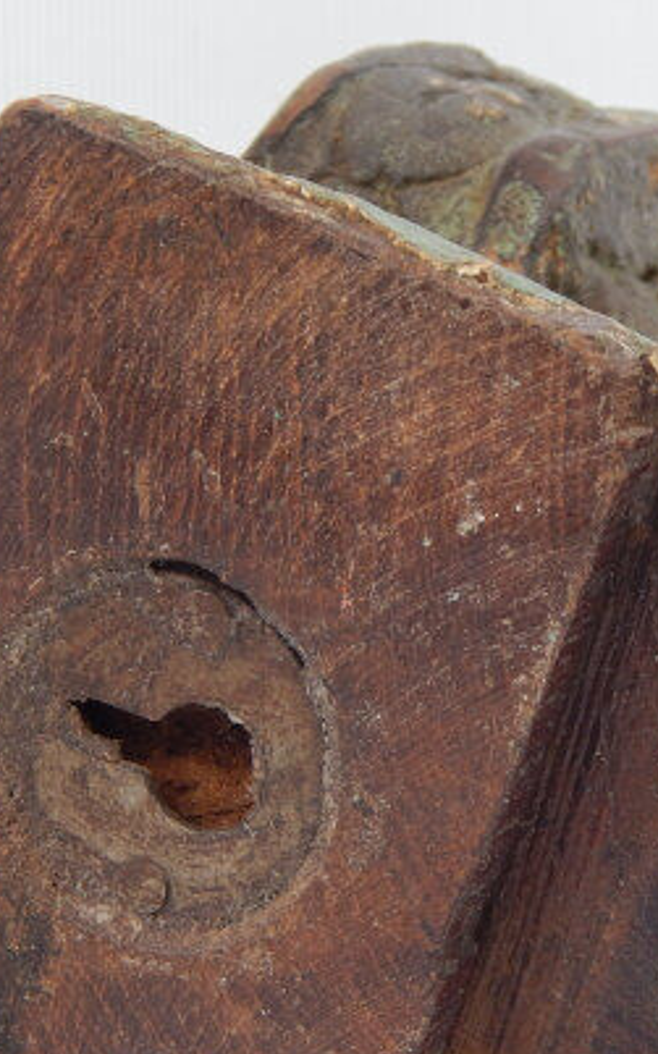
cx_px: 527
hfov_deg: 11.2
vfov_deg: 17.9
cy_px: 760
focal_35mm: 116
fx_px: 3331
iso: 125
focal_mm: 9.7
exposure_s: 1/200
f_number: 3.8
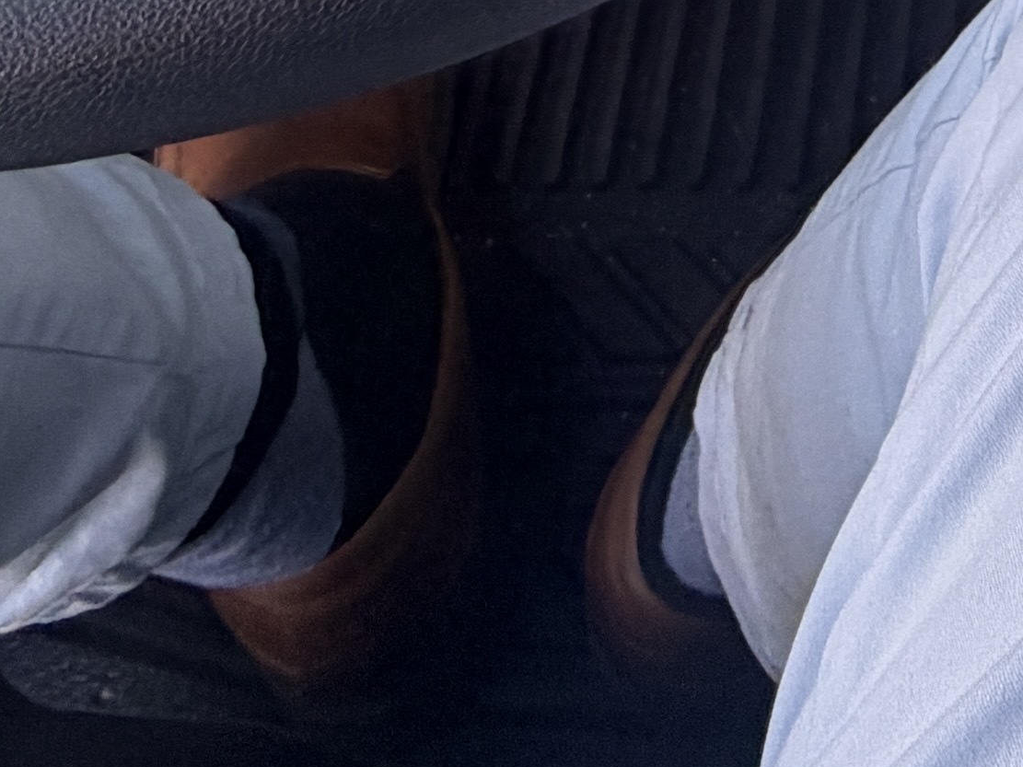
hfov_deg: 24.6
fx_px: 2128
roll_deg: +3.7
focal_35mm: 72
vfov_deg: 14.2
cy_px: -1049
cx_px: 1215
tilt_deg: -38.4
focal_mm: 2.22
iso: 50
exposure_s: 1/205
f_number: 2.2
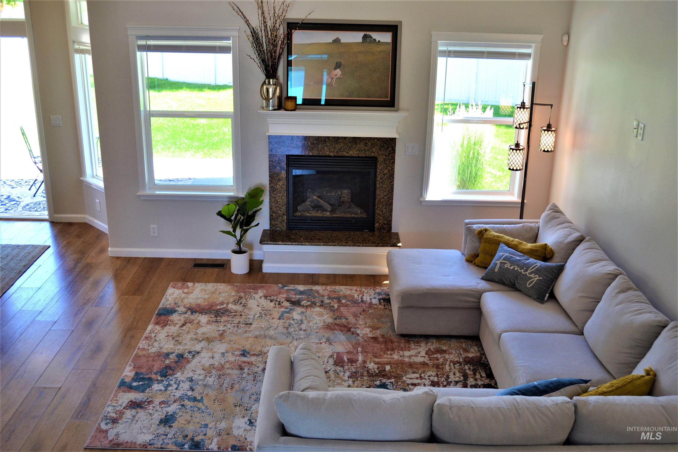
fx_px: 678
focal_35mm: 36
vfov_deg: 36.9
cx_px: 339
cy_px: 226
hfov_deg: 53.1
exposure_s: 1/100
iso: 400
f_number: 5
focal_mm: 24
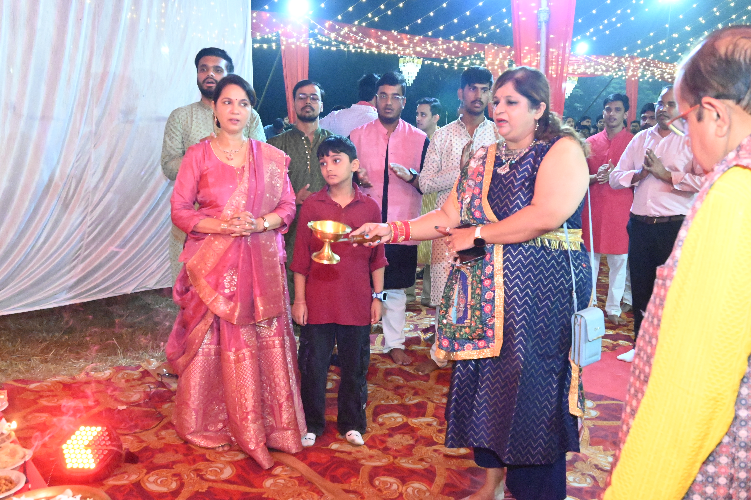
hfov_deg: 54.1
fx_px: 735
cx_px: 376
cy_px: 250
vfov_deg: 37.6
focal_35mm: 35
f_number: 7.1
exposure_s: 1/125
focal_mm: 23.5
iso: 16000
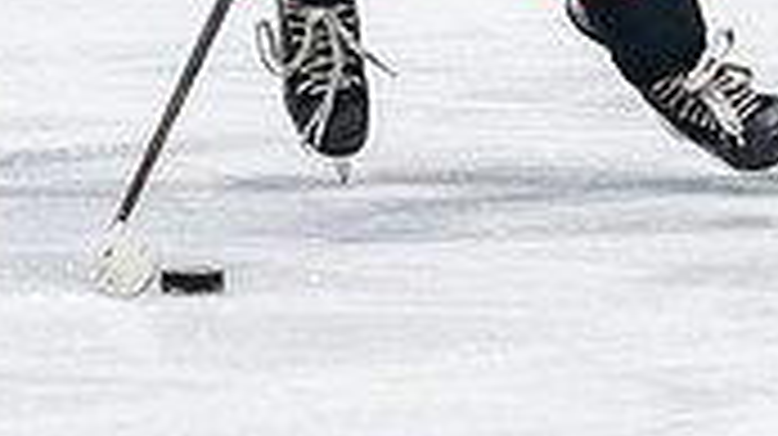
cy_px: -395
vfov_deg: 1.7
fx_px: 14883
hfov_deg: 3.0
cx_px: 643
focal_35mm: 722
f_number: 3.2
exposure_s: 1/800
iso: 1600
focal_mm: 135
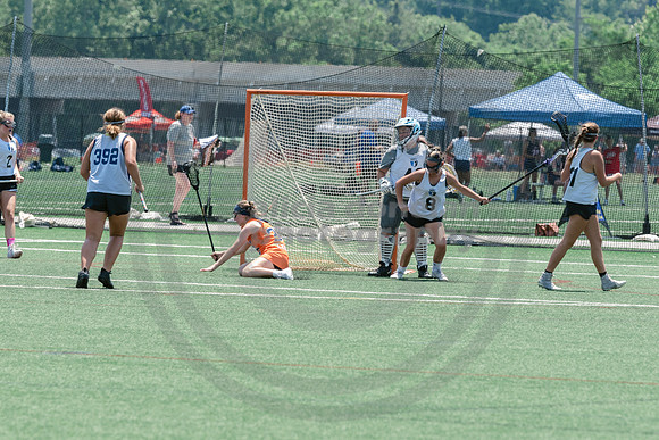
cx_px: 373
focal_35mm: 349
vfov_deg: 3.9
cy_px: 291
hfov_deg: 5.9
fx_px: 6391
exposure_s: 1/1600
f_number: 5
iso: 400
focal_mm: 200
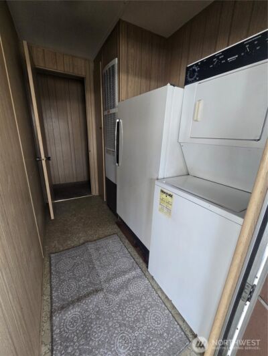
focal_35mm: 13
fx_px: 134
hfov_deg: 89.9
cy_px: 178
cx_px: 134
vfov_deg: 106.2
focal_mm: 2.2
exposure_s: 1/60
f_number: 2.2
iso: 200
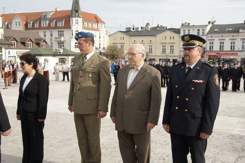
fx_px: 265
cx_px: 122
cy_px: 82
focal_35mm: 39
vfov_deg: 34.1
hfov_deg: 49.6
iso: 100
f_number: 9
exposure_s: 1/100
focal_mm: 26
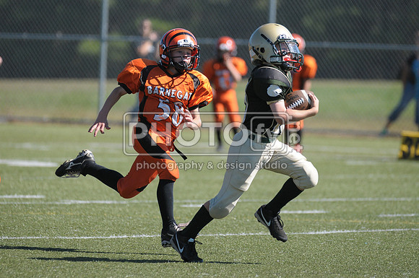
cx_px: 210
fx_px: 5230
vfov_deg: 3.0
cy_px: 139
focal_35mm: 450
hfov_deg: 4.6
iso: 640
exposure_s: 1/3200
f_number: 4
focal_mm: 300
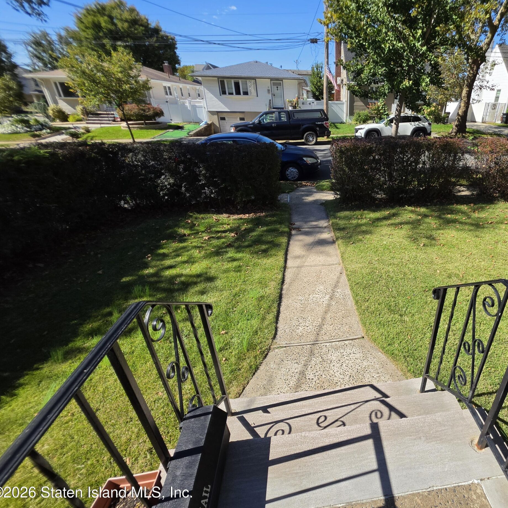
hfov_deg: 84.0
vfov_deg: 87.4
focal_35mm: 16
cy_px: 251
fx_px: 266
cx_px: 345
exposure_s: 1/1170
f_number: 1.9
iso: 32
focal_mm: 2.2
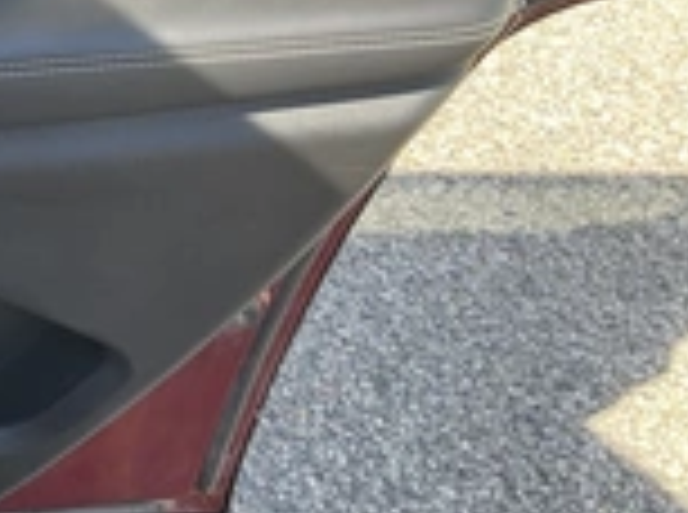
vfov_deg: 18.9
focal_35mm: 76
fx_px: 1507
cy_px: 40
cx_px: -193
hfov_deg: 23.0
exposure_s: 1/159
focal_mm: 3
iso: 20
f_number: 1.8
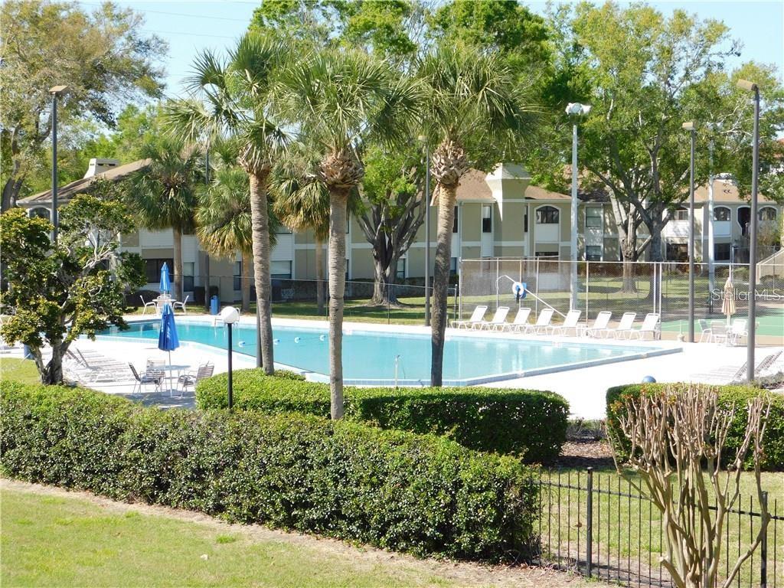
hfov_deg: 29.4
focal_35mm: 66
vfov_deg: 22.3
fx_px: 1495
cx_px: 392
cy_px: 294
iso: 125
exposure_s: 1/400
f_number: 4.2
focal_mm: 11.7
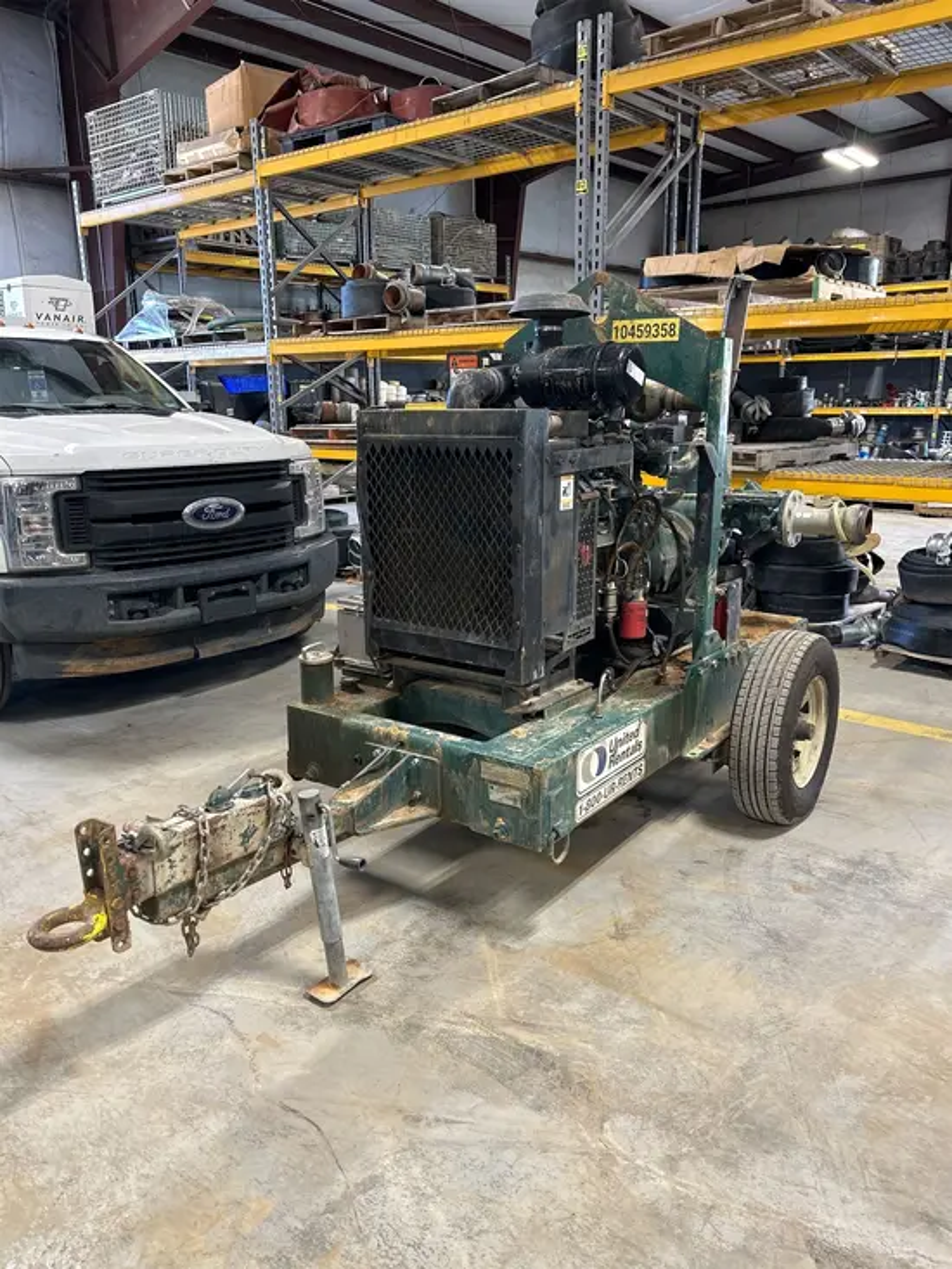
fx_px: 953
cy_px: 634
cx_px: 476
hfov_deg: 53.1
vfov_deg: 67.3
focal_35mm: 26
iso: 125
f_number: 1.5
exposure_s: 1/80
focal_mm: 5.7
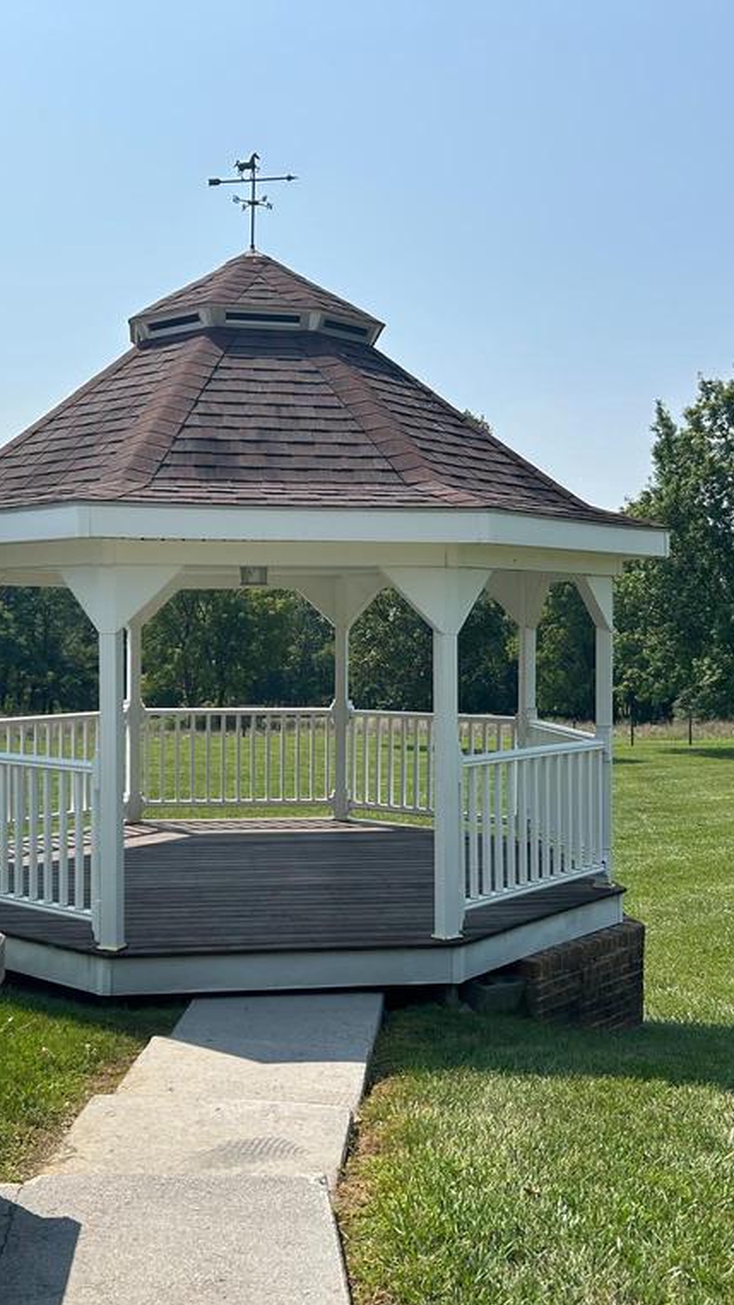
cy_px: 655
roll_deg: +0.0
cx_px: 294
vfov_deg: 52.8
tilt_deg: +1.2
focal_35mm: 38
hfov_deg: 31.1
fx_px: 1315
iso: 50
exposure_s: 1/6211
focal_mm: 5.7
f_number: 1.5
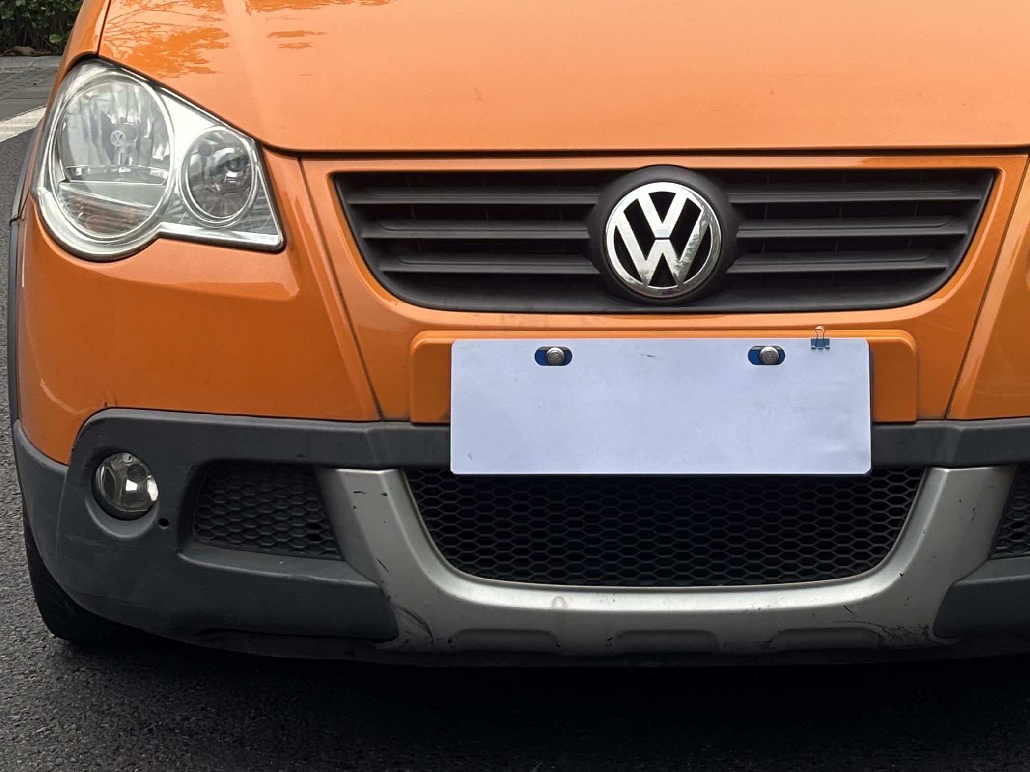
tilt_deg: -6.5
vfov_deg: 14.6
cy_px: 34
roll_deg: +1.1
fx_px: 2975
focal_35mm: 100
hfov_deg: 19.6
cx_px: 648
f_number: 1.6
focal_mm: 5.96
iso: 32
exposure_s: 1/970
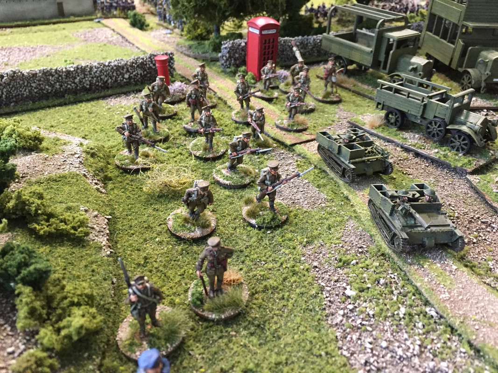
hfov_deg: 61.7
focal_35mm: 29
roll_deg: -3.2
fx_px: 417
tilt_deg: -32.0
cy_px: 186
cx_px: 249
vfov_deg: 48.2
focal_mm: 4.15
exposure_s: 1/33
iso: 250
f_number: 2.2
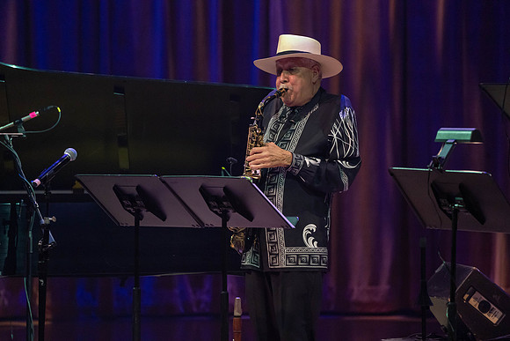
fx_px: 5668
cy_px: 170
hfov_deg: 5.2
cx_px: 255
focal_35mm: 400
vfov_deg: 3.4
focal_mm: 400
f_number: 6.3
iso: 3200
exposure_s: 1/250
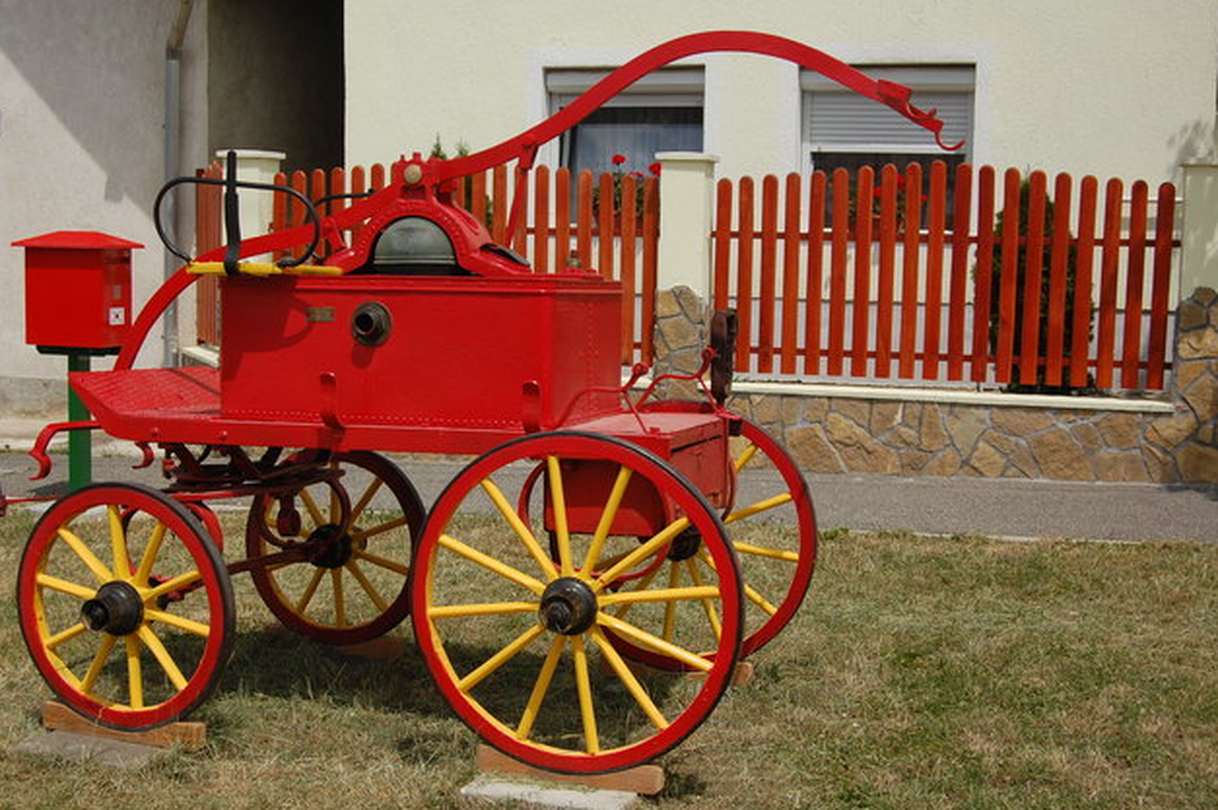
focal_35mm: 49
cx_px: 600
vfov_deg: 27.5
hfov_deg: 40.4
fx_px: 1656
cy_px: 404
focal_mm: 32
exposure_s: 1/250
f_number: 8
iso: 200
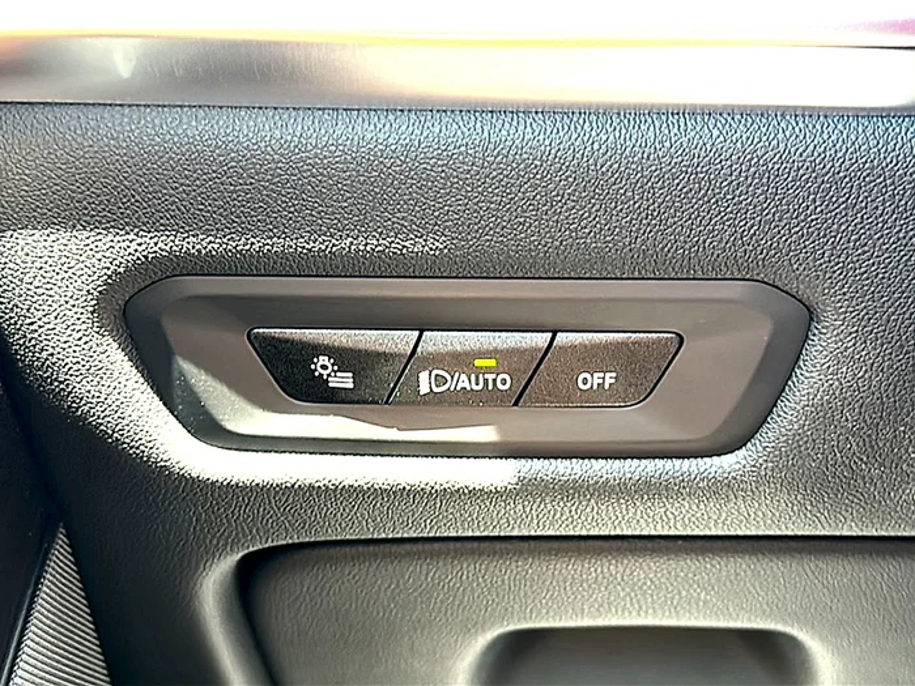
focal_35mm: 40
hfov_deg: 46.8
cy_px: 343
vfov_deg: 36.0
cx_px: 458
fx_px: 1057
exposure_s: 1/87
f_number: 1.78
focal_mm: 6.86
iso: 100
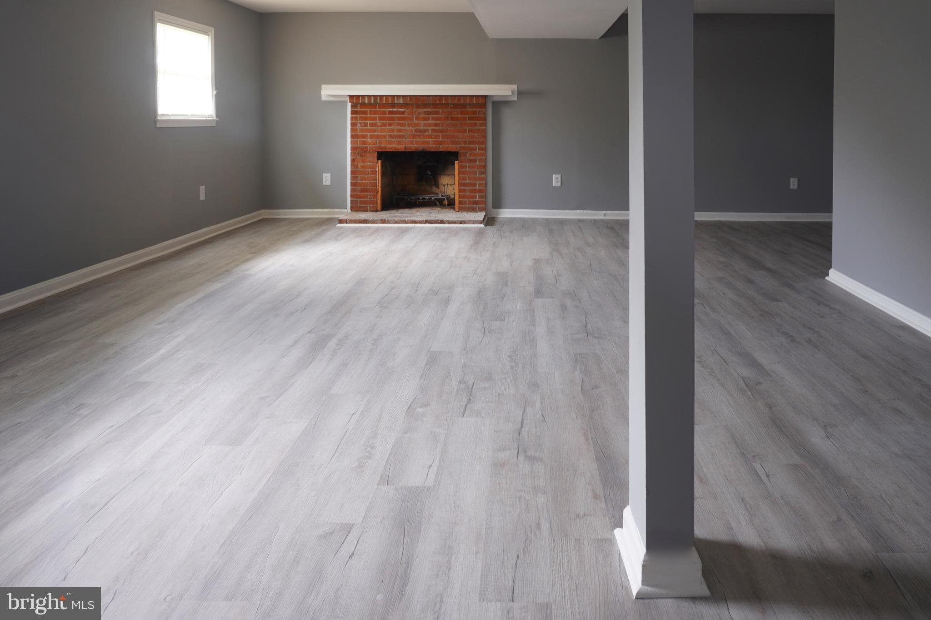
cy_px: 310
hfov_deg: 73.7
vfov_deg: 53.1
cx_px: 466
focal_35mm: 24
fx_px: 621
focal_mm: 16
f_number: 7.1
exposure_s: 1/2
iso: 100
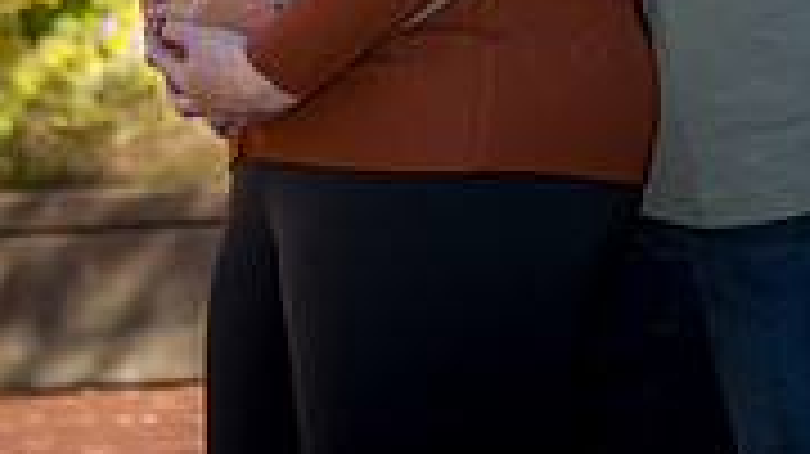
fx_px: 4057
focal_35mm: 189
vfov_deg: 6.2
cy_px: -521
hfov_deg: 11.4
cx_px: 454
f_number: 4.5
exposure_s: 1/640
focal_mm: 72
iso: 640
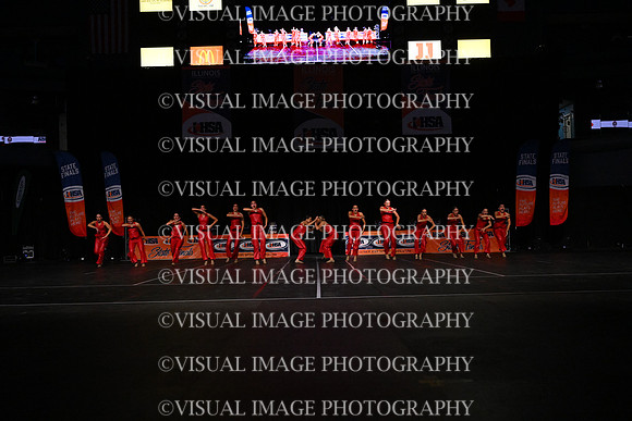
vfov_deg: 36.0
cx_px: 316
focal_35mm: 37
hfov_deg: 51.9
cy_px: 210
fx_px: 650
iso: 8000
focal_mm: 37
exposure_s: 1/1000
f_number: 4
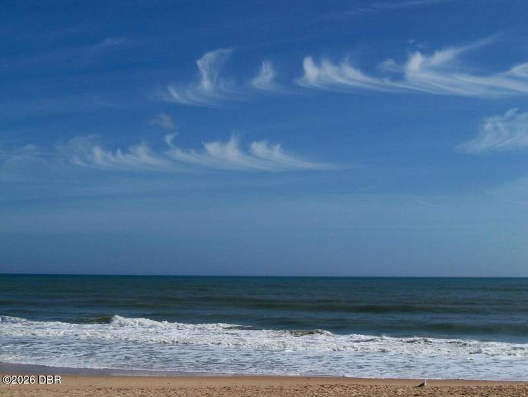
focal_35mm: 59
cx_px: 264
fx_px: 900
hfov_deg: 32.7
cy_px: 198
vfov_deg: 24.8
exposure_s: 1/1250
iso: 80
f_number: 4
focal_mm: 10.5
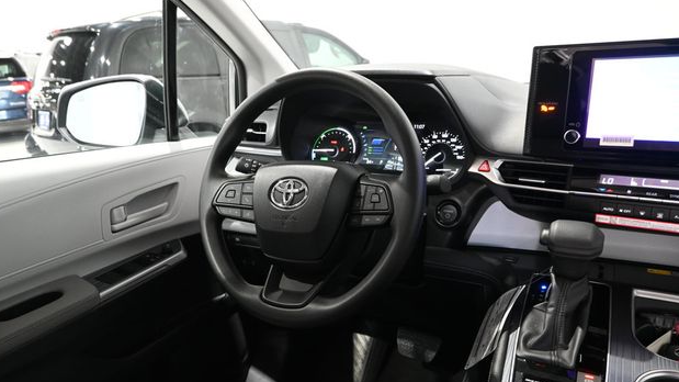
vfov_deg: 44.3
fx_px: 468
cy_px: 210
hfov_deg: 71.9
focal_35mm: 26
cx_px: 339
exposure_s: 1/25
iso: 1800
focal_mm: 16
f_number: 4
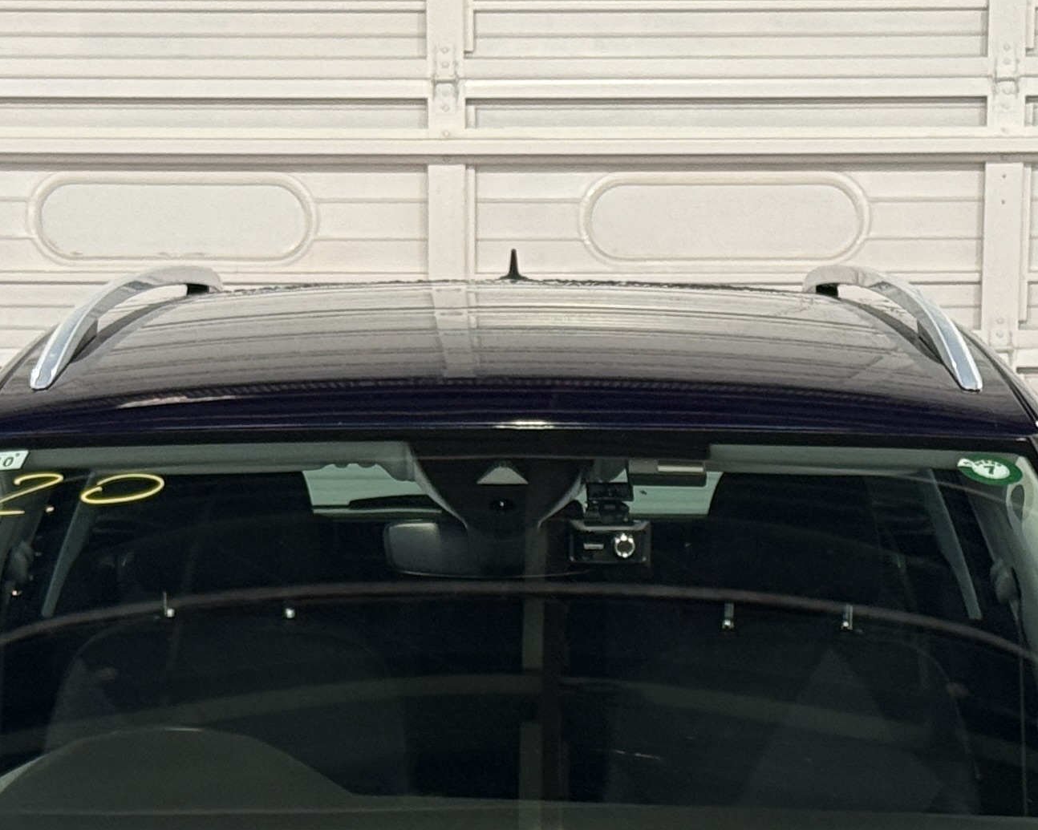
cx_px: 487
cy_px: 1094
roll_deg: -0.2
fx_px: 4485
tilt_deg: -11.7
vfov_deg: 10.3
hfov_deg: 13.2
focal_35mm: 146
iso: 160
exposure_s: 1/60
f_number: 1.78
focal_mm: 6.76
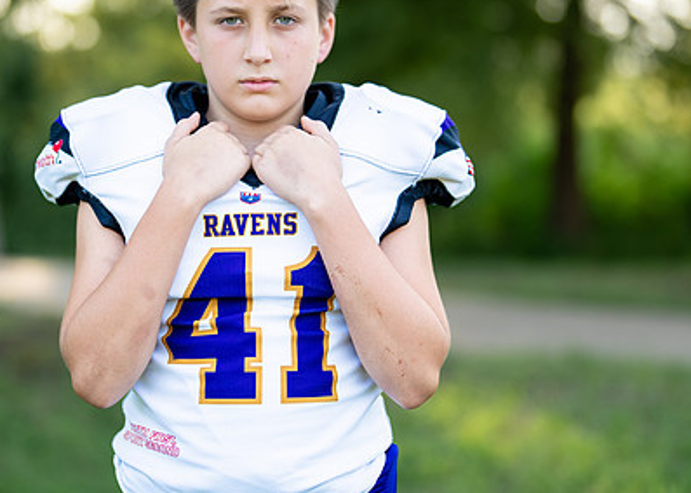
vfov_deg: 15.2
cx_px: 287
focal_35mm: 94
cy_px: 172
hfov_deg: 21.2
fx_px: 1843
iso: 100
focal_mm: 50
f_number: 1.2
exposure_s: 1/1250
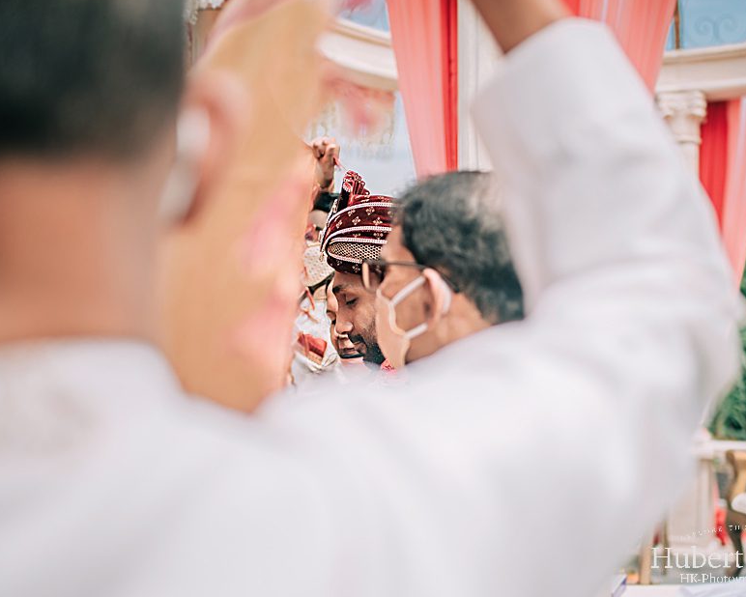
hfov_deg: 45.7
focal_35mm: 40
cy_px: 298
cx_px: 403
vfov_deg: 37.4
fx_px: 883
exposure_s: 1/5000
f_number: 1.8
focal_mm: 35
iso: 200
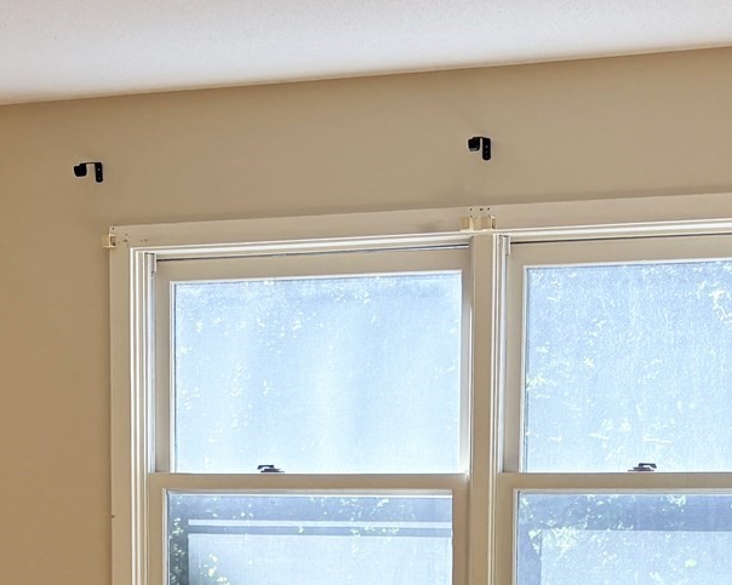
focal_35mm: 86
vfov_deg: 16.6
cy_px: 824
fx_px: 1863
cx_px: 286
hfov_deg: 22.2
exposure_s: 1/319
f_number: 1.6
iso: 64
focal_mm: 5.96
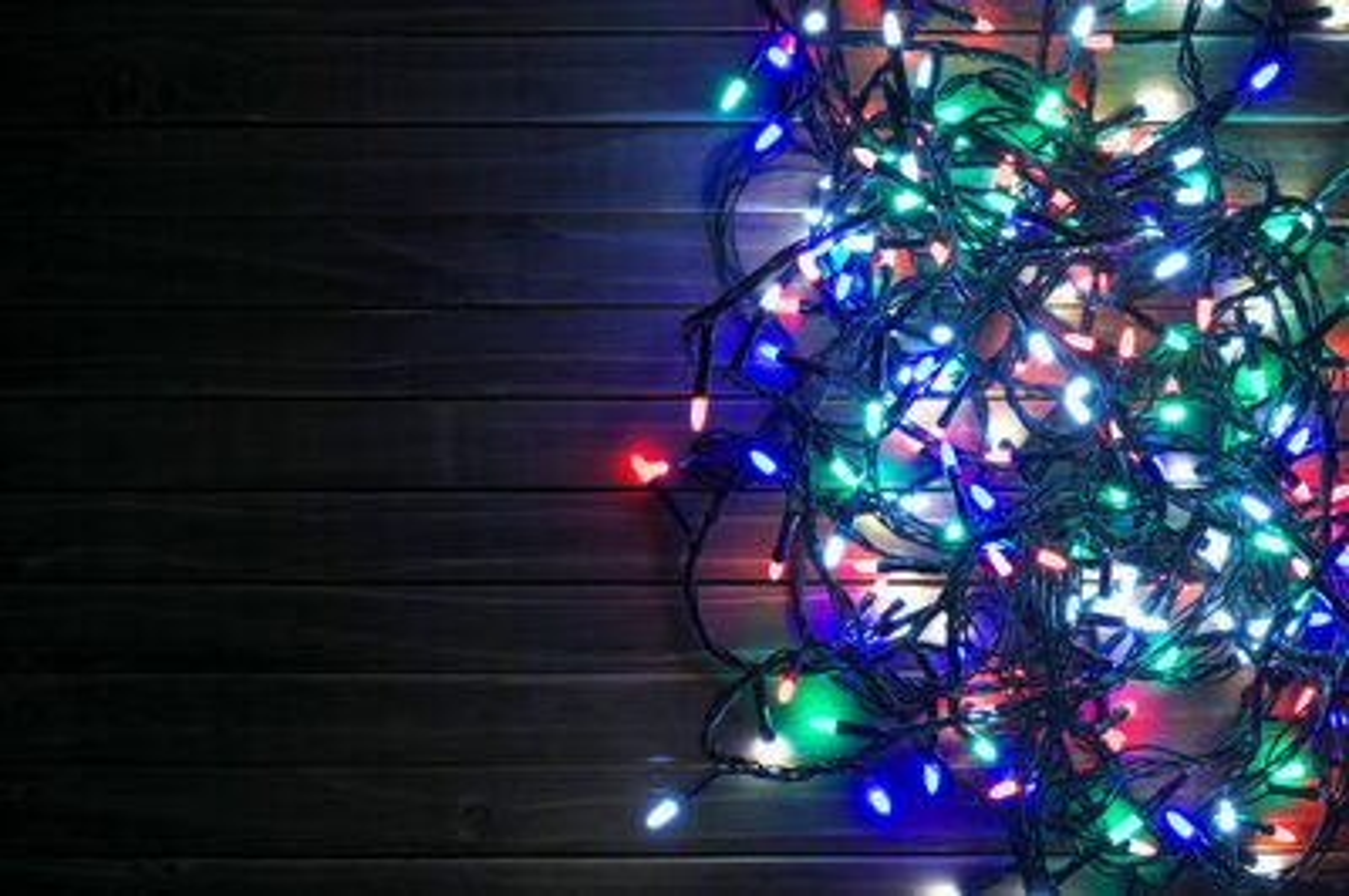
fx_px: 1835
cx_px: 674
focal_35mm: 49
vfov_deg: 27.5
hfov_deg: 40.4
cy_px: 448
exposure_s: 1/4
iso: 200
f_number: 10
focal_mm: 32.9
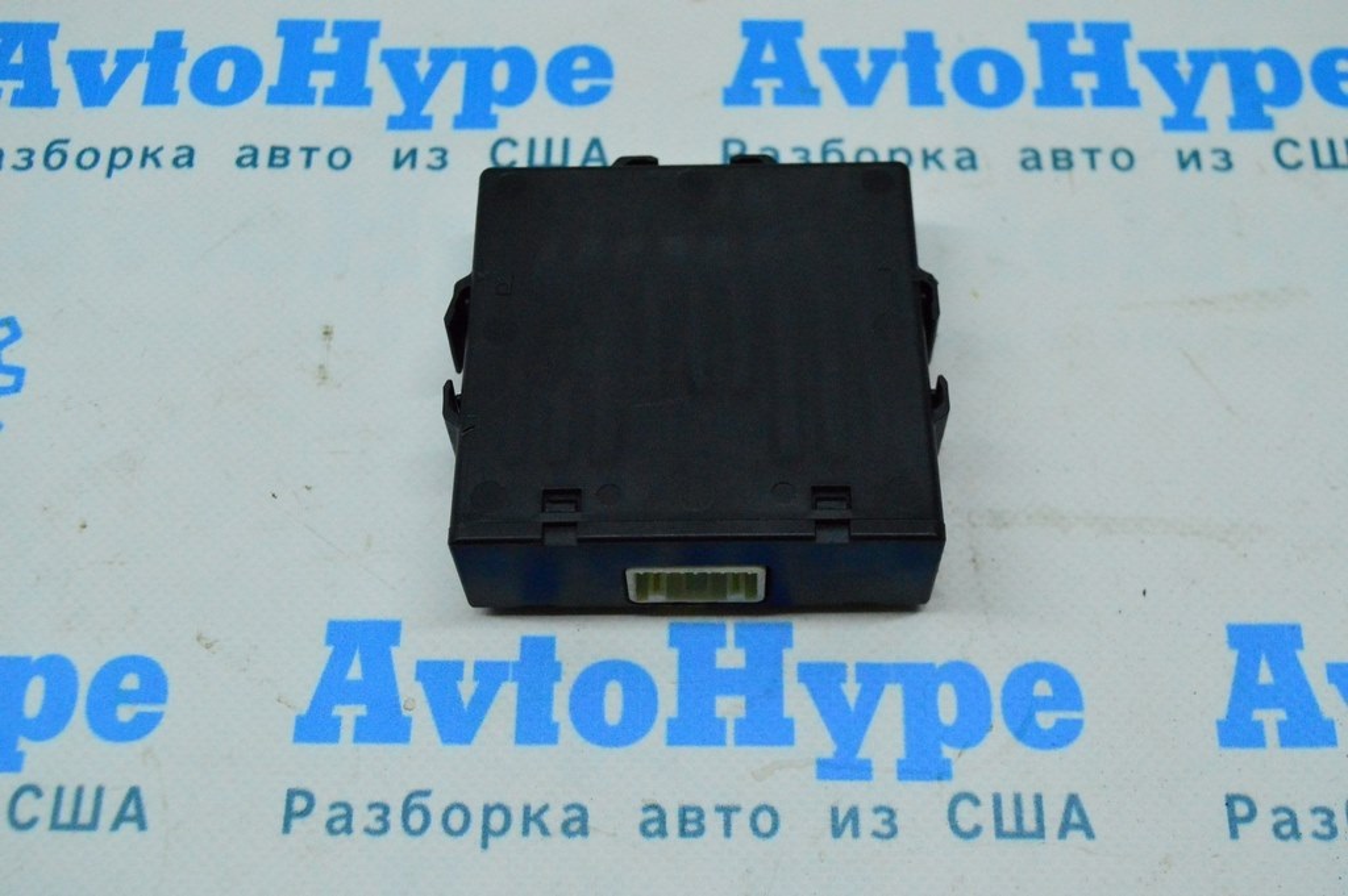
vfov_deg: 31.8
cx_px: 674
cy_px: 448
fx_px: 1571
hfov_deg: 46.4
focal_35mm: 42
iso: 6400
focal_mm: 28
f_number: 6.3
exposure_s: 1/800
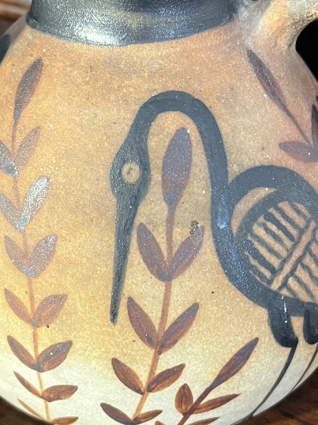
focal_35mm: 58
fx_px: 711
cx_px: 162
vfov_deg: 33.2
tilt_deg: -35.7
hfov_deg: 25.2
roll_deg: +0.5
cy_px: 216
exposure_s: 1/50
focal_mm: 5.1
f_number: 1.6
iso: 400
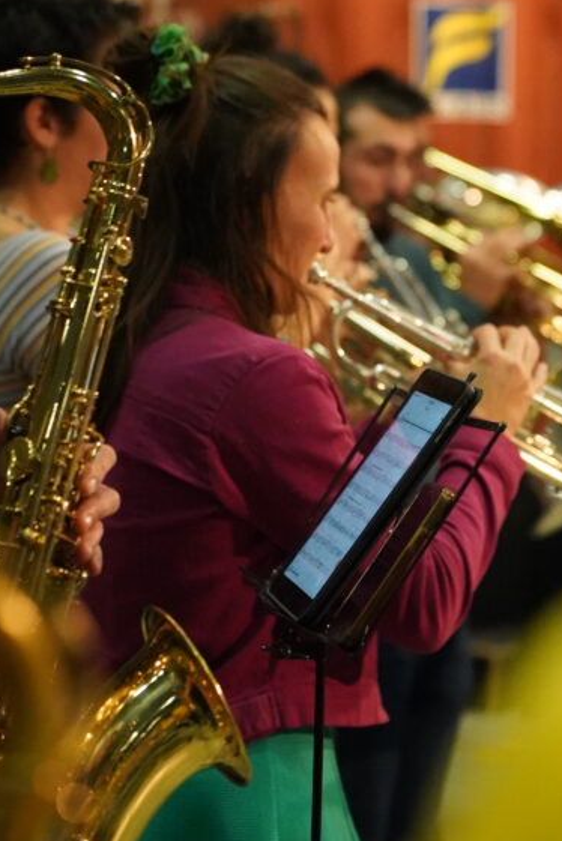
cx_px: 506
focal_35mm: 128
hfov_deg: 10.7
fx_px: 2993
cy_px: 372
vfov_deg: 16.0
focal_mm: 70
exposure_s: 1/640
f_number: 2.8
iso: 12800
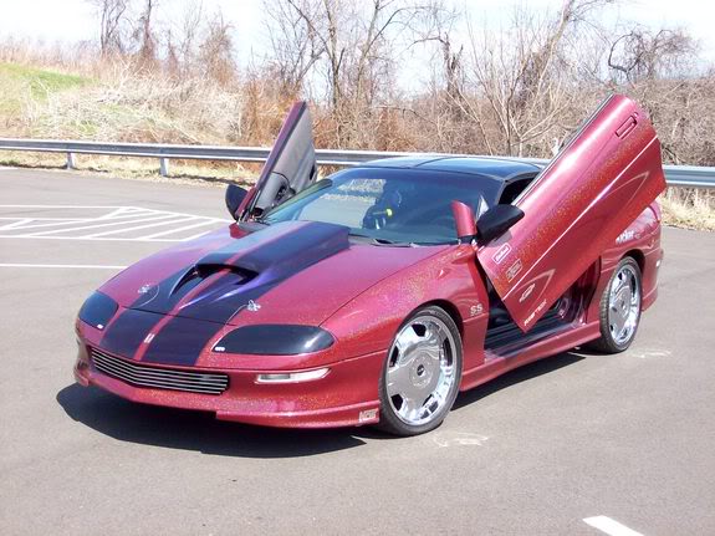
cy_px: 268
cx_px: 358
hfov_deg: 34.4
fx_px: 1156
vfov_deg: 26.1
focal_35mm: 56
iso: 80
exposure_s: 1/534
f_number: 3.4
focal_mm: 9.4
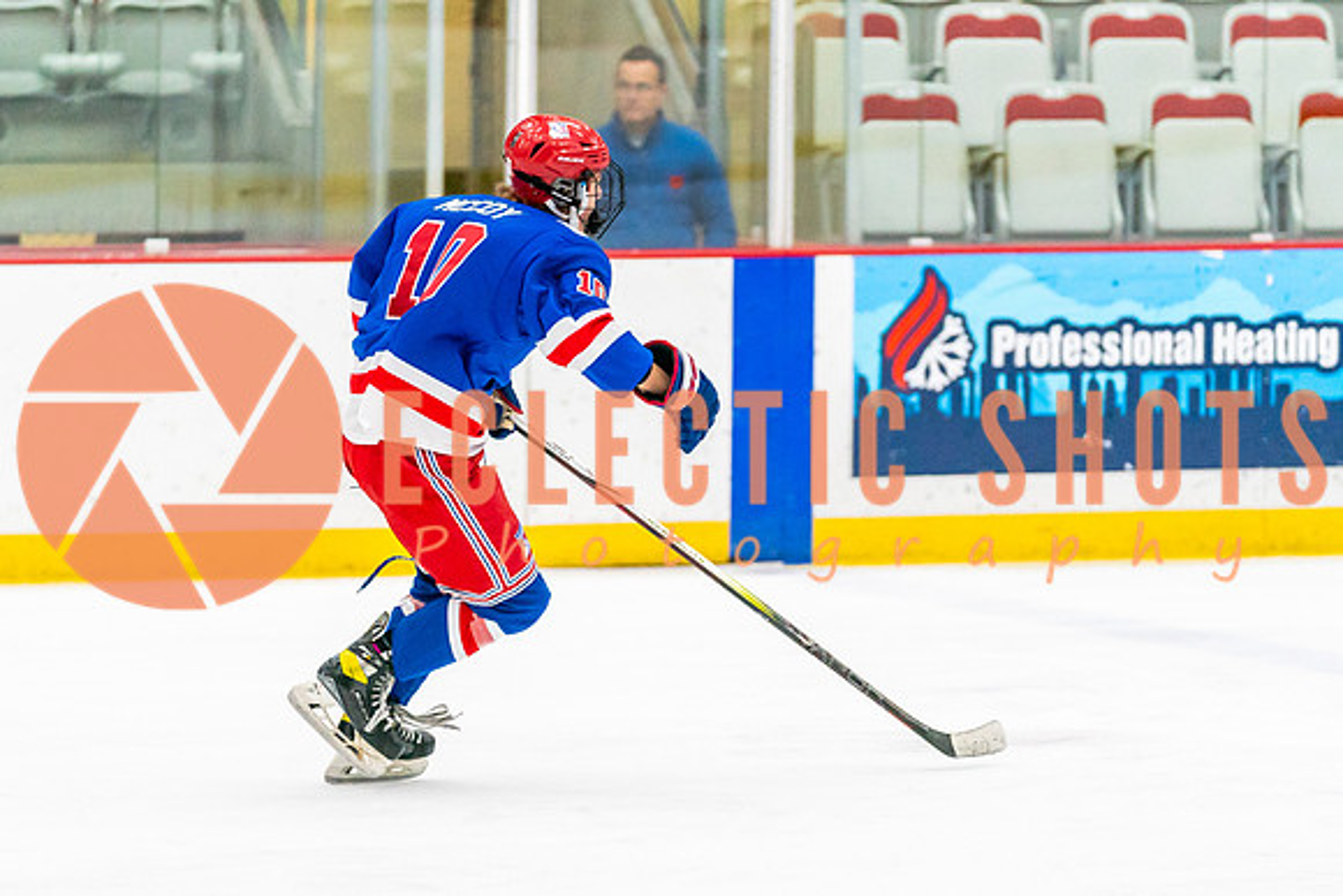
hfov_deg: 8.4
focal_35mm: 244
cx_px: 602
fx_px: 9096
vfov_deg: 5.6
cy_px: 573
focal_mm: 158
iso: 3200
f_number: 2.8
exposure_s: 1/1250
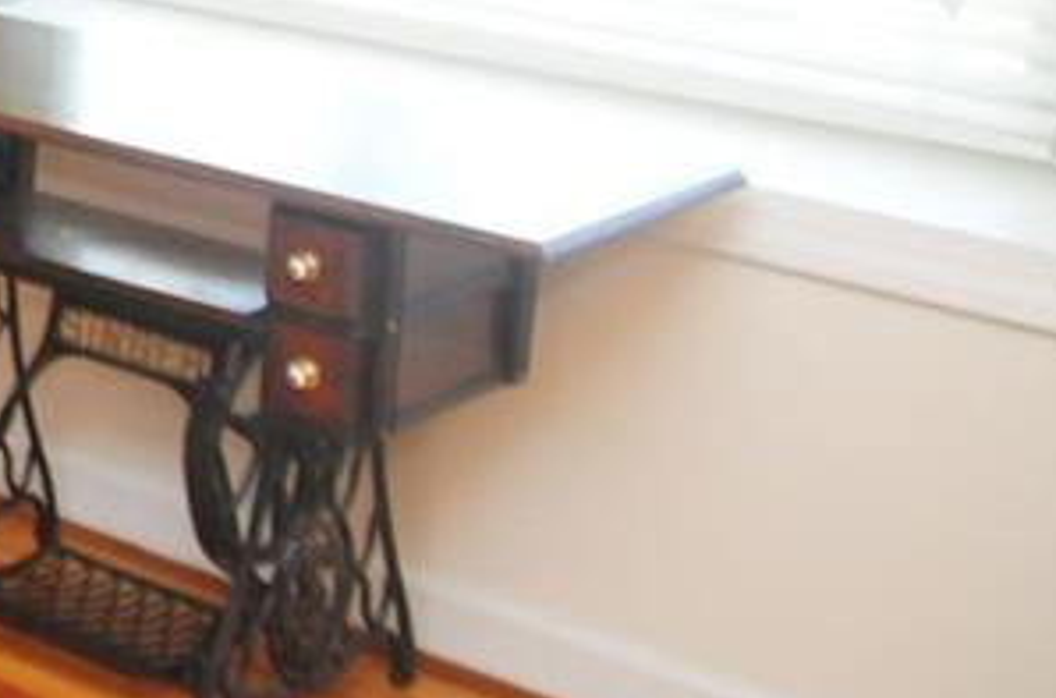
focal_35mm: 150
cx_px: -677
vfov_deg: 9.0
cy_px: -165
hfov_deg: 12.8
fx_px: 4380
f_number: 3.2
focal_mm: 29
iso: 1250
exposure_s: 1/200
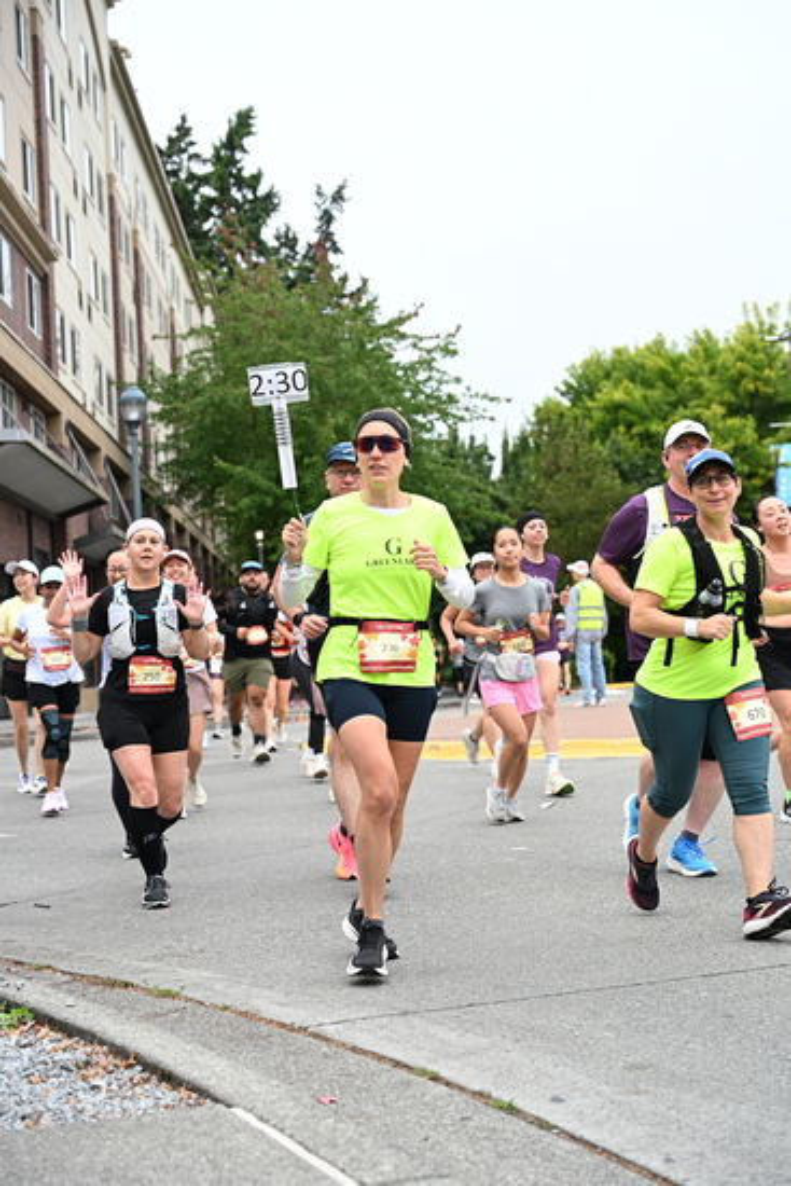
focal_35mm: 54
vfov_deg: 36.9
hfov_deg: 25.1
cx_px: 396
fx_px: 1778
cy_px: 593
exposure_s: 1/800
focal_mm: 54
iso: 1600
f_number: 4
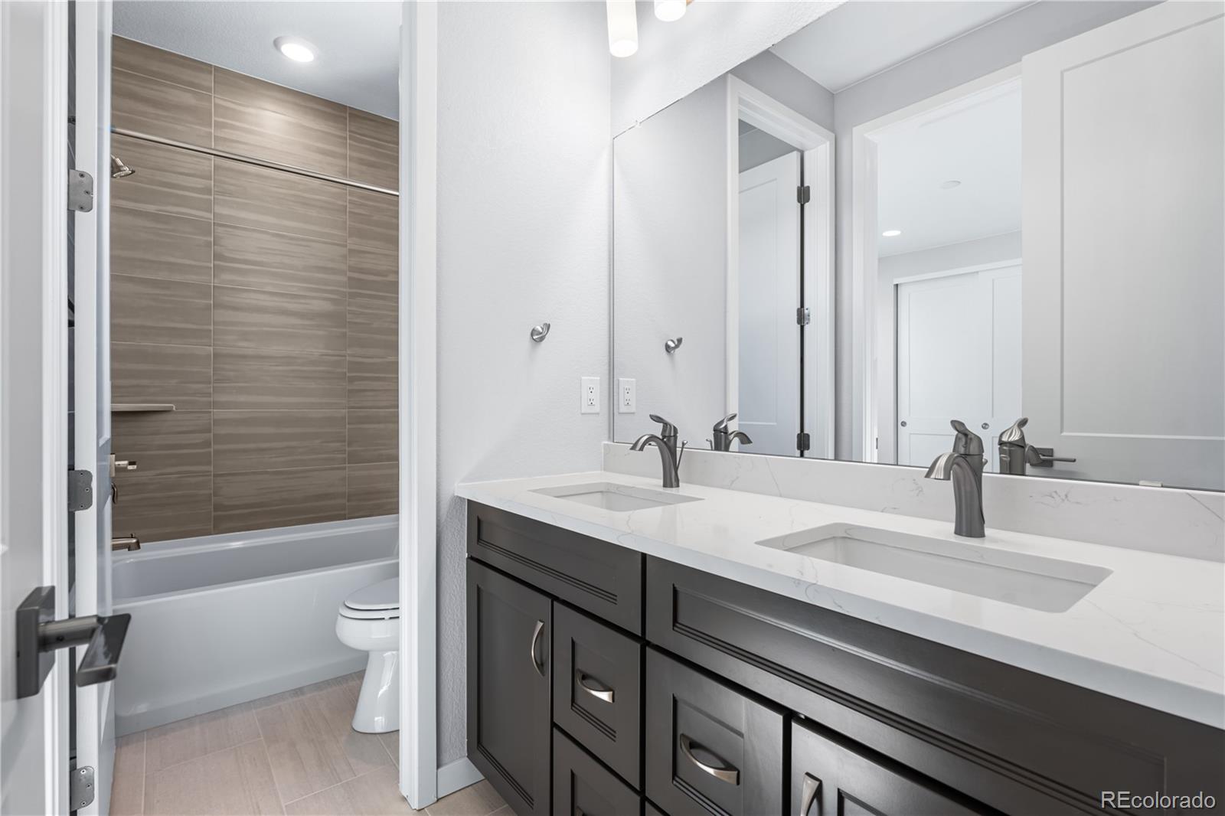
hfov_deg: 96.7
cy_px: 408
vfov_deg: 73.7
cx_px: 612
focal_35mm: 16
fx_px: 544
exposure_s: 1/6
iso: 125
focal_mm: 16
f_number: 8
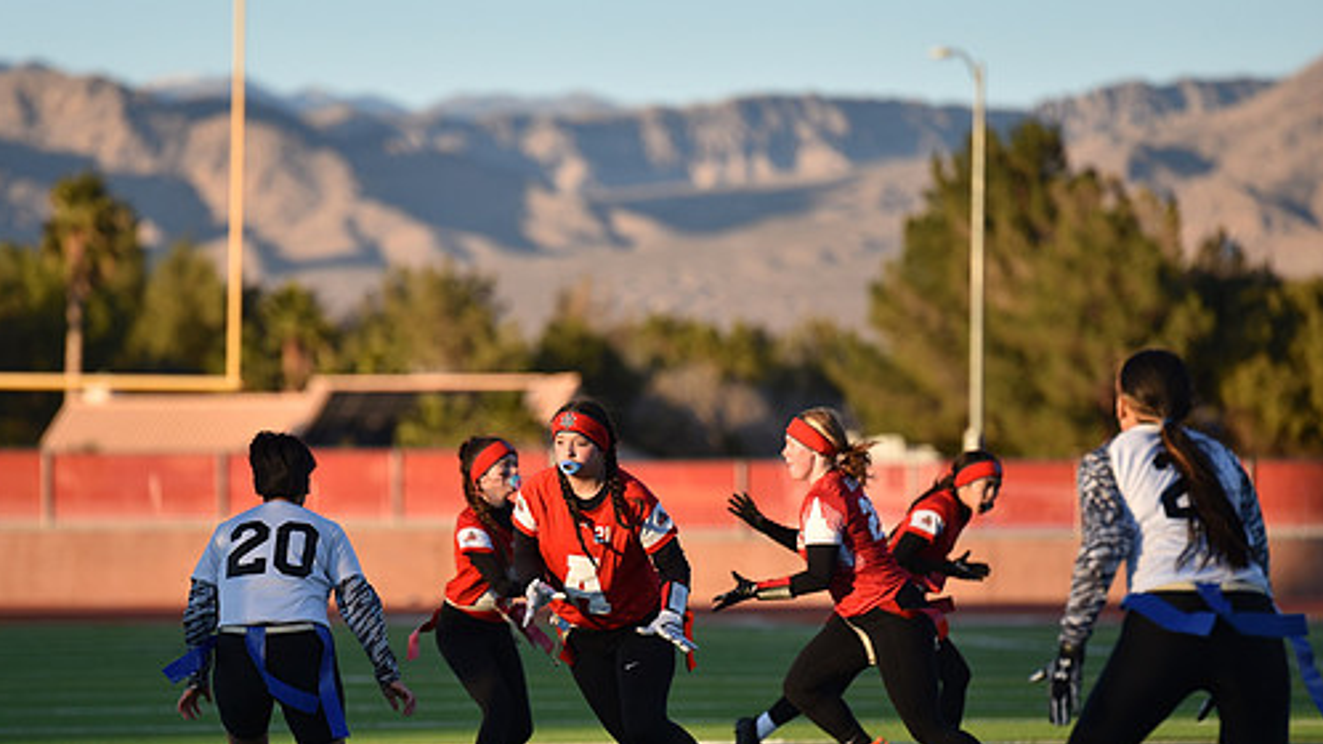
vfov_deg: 5.0
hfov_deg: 8.8
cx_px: 608
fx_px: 8559
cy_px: 512
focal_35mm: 244
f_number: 2.8
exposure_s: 1/1250
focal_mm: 200
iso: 220
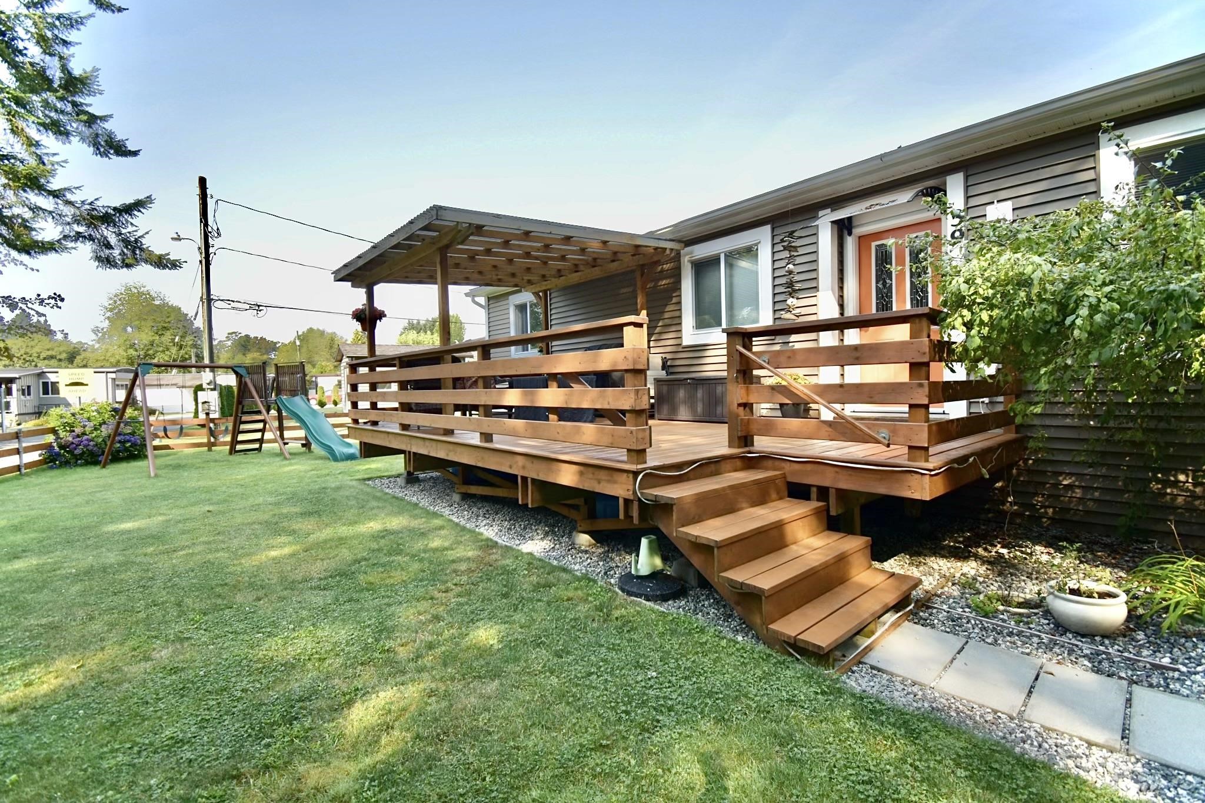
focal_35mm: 15
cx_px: 602
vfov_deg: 77.3
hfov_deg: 100.4
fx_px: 502
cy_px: 402
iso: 200
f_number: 4.5
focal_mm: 10
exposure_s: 1/200
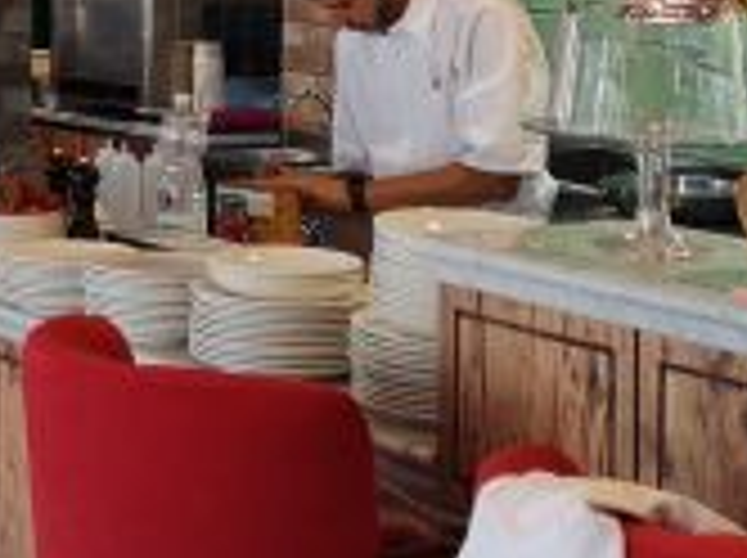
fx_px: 2457
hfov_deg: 16.4
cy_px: -83
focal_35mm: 114
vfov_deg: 12.7
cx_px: -212
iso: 100
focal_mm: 3.95
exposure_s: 1/90
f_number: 1.8
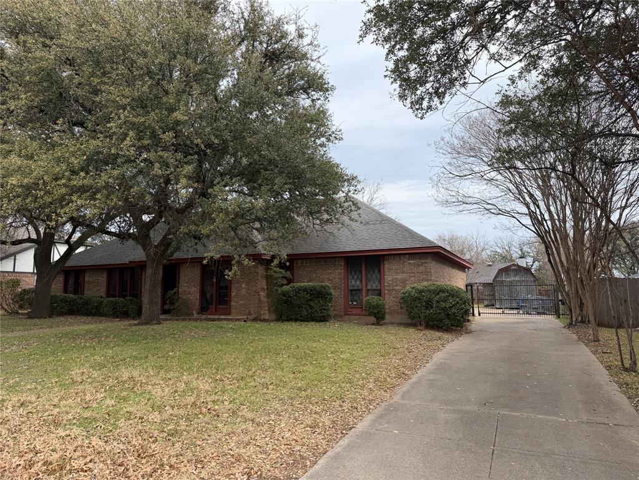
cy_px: 240
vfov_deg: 56.8
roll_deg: -0.3
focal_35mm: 24
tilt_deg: +6.9
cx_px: 320
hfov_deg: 71.6
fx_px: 443
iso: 80
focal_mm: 6.76
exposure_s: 1/2110
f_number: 1.78
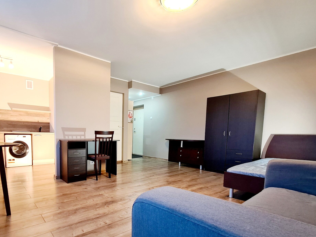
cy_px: 150
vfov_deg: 73.3
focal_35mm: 17
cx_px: 118
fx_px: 155
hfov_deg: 89.2
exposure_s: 1/50
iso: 250
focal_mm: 2.22
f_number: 2.2
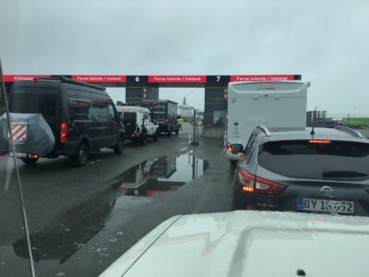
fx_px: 309
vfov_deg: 48.2
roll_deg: -1.9
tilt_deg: -4.3
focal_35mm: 29
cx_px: 184
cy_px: 138
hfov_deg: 61.7
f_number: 2.2
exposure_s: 1/366
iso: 25
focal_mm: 4.15
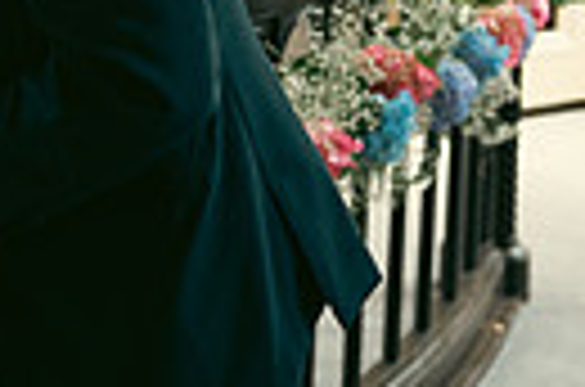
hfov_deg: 11.8
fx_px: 2756
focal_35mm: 170
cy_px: -313
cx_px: -126
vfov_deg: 7.8
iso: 400
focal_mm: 38
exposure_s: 1/160
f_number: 3.5
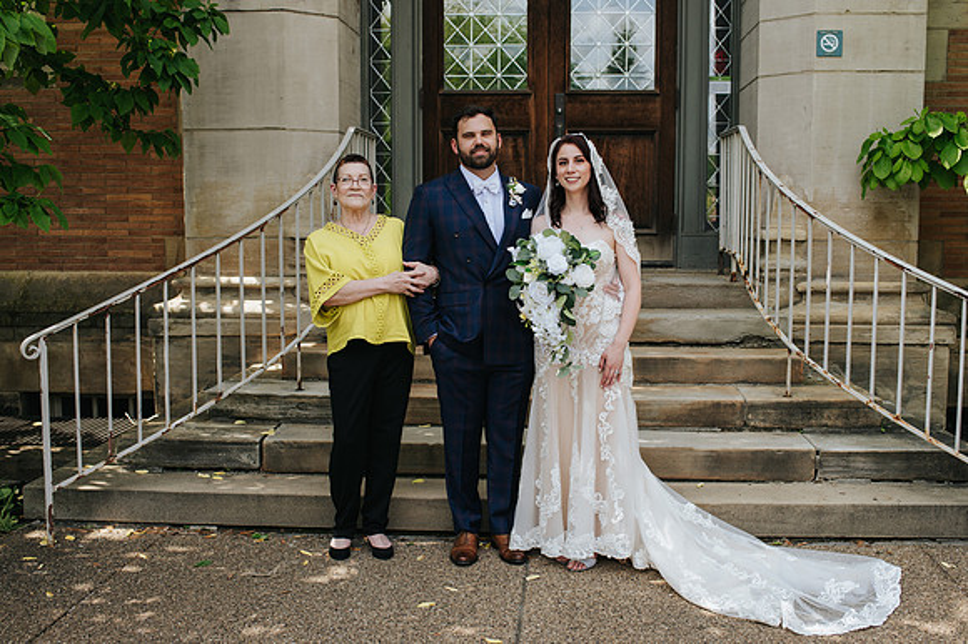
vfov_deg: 34.6
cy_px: 342
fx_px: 1035
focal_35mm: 38
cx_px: 489
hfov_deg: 50.1
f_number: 3.5
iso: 140
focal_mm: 35
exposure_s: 1/500
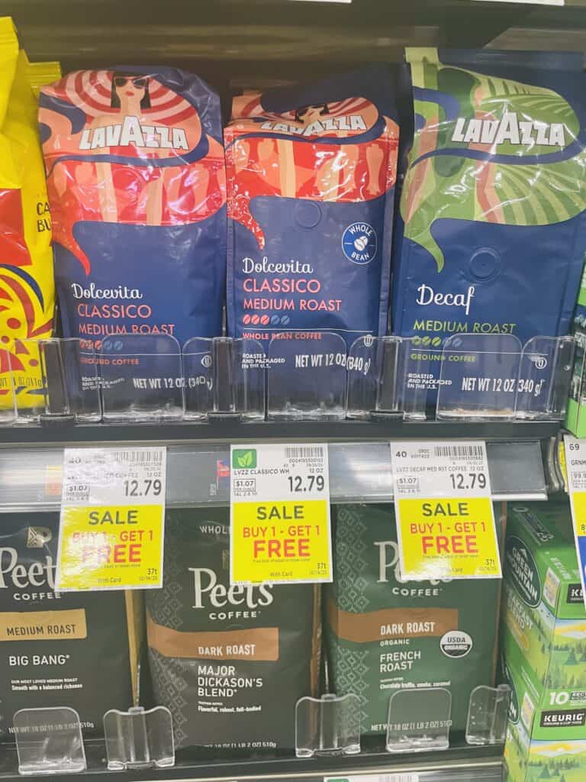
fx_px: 587
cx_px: 293
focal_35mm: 26
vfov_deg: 67.3
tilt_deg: -17.7
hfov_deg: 53.1
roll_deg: +0.8
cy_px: 391
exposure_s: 1/60
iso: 100
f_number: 1.6
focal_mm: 4.2
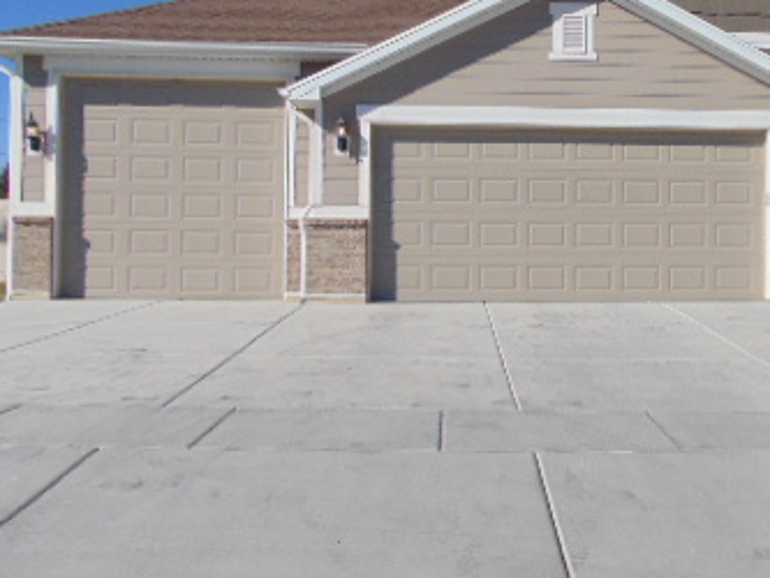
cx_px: 576
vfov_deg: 30.2
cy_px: 231
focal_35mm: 48
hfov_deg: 38.6
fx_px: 1068
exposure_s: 1/400
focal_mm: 4.5
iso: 80
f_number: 7.7
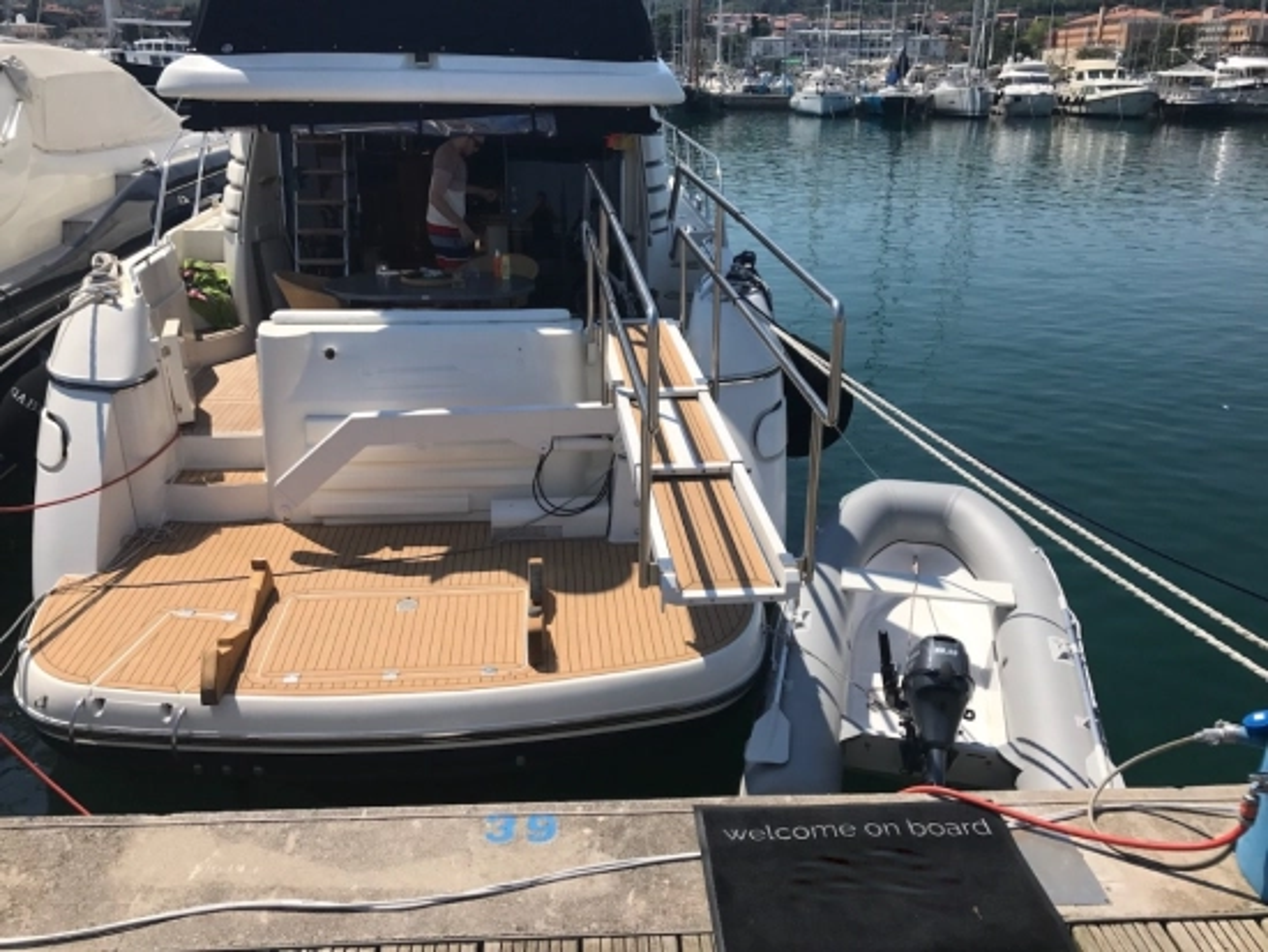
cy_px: 476
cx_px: 634
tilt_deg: -21.2
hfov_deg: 63.4
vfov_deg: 49.8
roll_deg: -0.7
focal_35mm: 28
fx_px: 1026
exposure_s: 1/3690
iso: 20
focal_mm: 3.99
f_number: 1.8
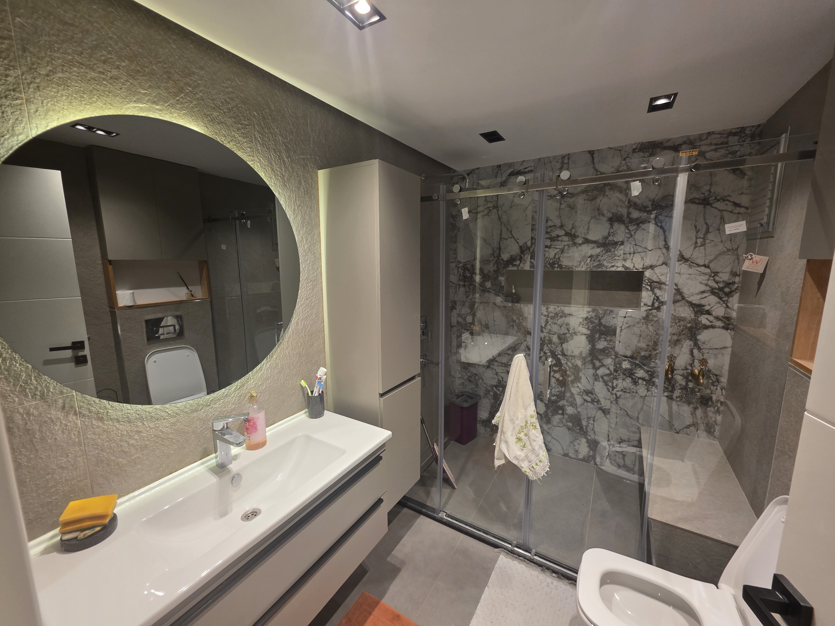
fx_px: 314
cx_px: 418
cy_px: 313
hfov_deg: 106.2
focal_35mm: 13
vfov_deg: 89.9
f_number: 1.9
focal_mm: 2.2
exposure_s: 1/60
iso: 160
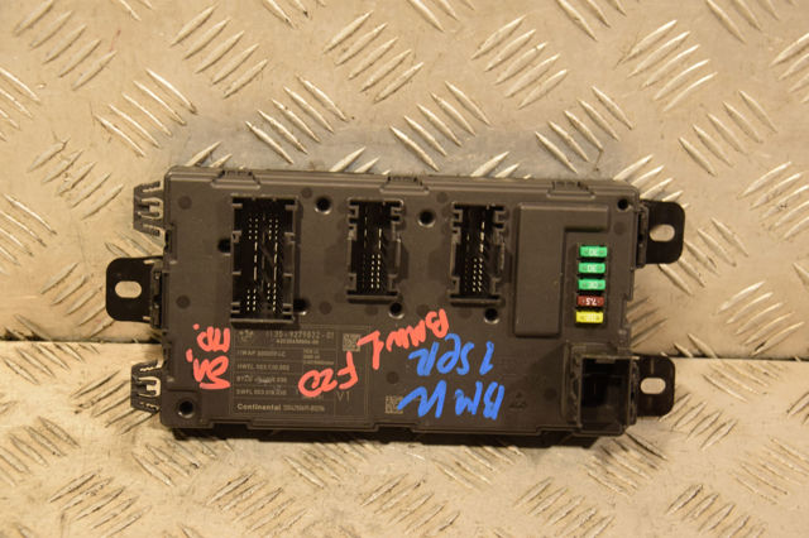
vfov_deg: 18.2
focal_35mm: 75
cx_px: 404
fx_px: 1684
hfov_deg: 27.0
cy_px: 269
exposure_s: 1/125
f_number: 5.6
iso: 800
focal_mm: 50
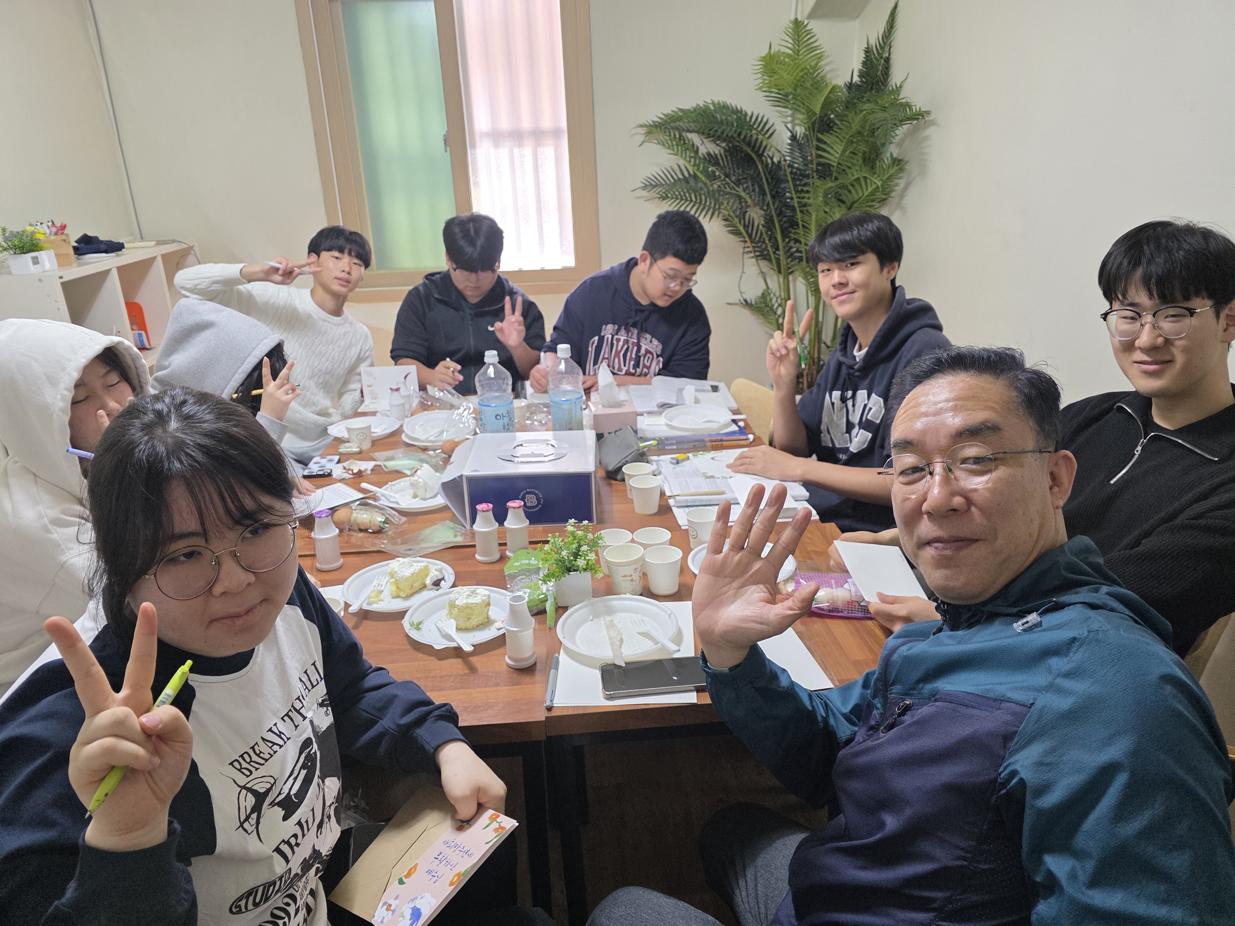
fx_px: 821
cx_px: 618
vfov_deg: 58.9
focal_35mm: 23
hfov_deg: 73.9
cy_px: 463
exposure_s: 1/120
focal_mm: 6.3
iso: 250
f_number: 1.7
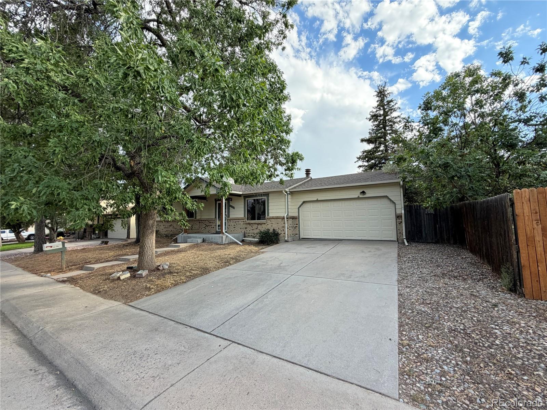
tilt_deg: +4.3
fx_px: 221
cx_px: 274
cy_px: 205
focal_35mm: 14
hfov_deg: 102.1
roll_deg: +0.4
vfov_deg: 85.7
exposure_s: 1/502
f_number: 2.2
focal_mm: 2.22
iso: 64
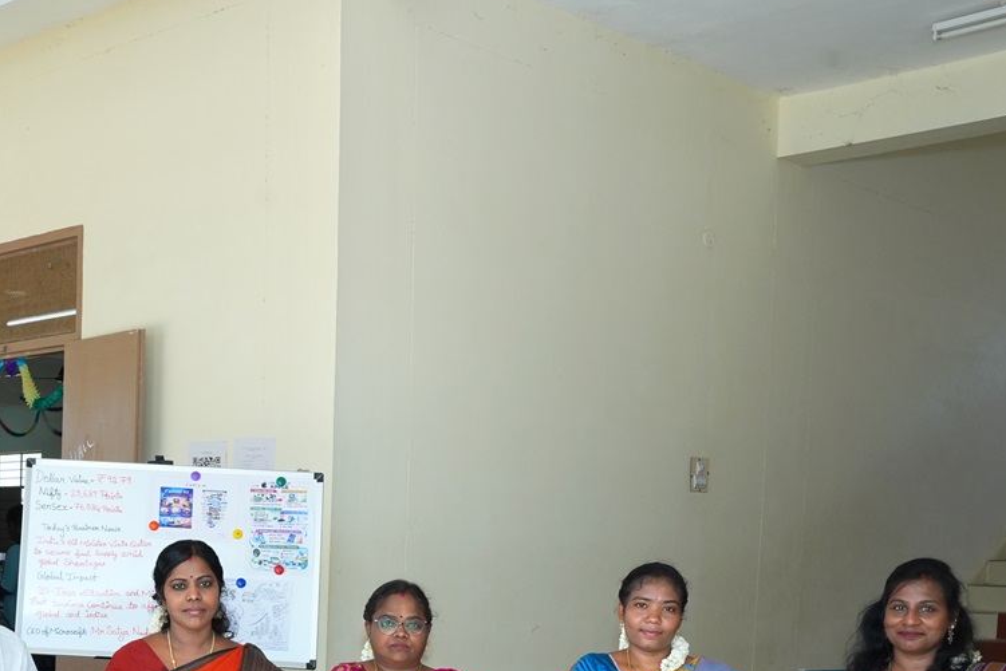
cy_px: 718
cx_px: -51
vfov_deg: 22.9
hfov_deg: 32.2
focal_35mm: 56
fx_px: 1565
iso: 640
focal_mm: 24
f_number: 9
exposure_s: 1/160
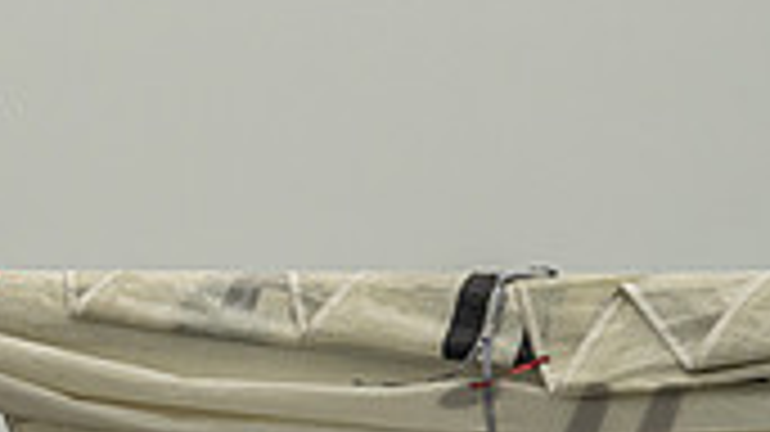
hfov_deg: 4.7
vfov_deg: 2.6
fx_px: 9367
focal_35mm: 459
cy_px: 536
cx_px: -121
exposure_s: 1/3200
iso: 400
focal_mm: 115
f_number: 6.3
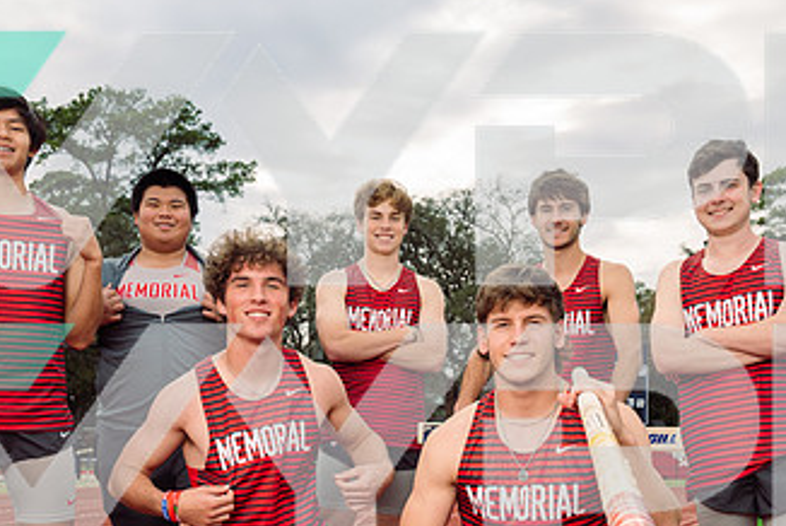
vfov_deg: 27.3
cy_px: 452
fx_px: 1049
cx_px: 436
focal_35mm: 48
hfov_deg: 41.0
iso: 125
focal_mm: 27
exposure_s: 1/200
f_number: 7.1
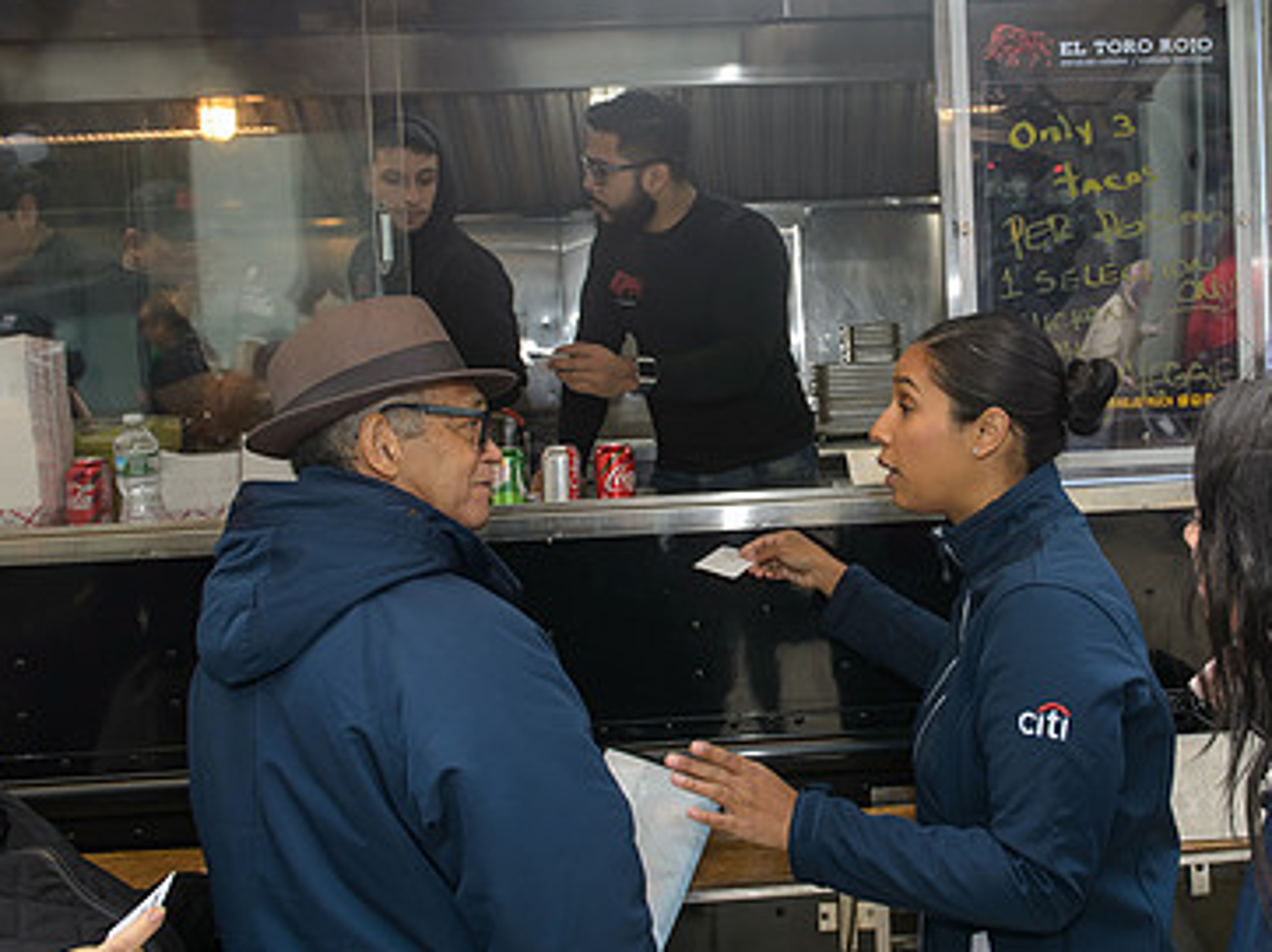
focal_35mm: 37
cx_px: 812
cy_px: 429
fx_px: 1359
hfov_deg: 49.6
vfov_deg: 38.6
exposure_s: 1/200
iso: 800
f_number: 4
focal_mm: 24
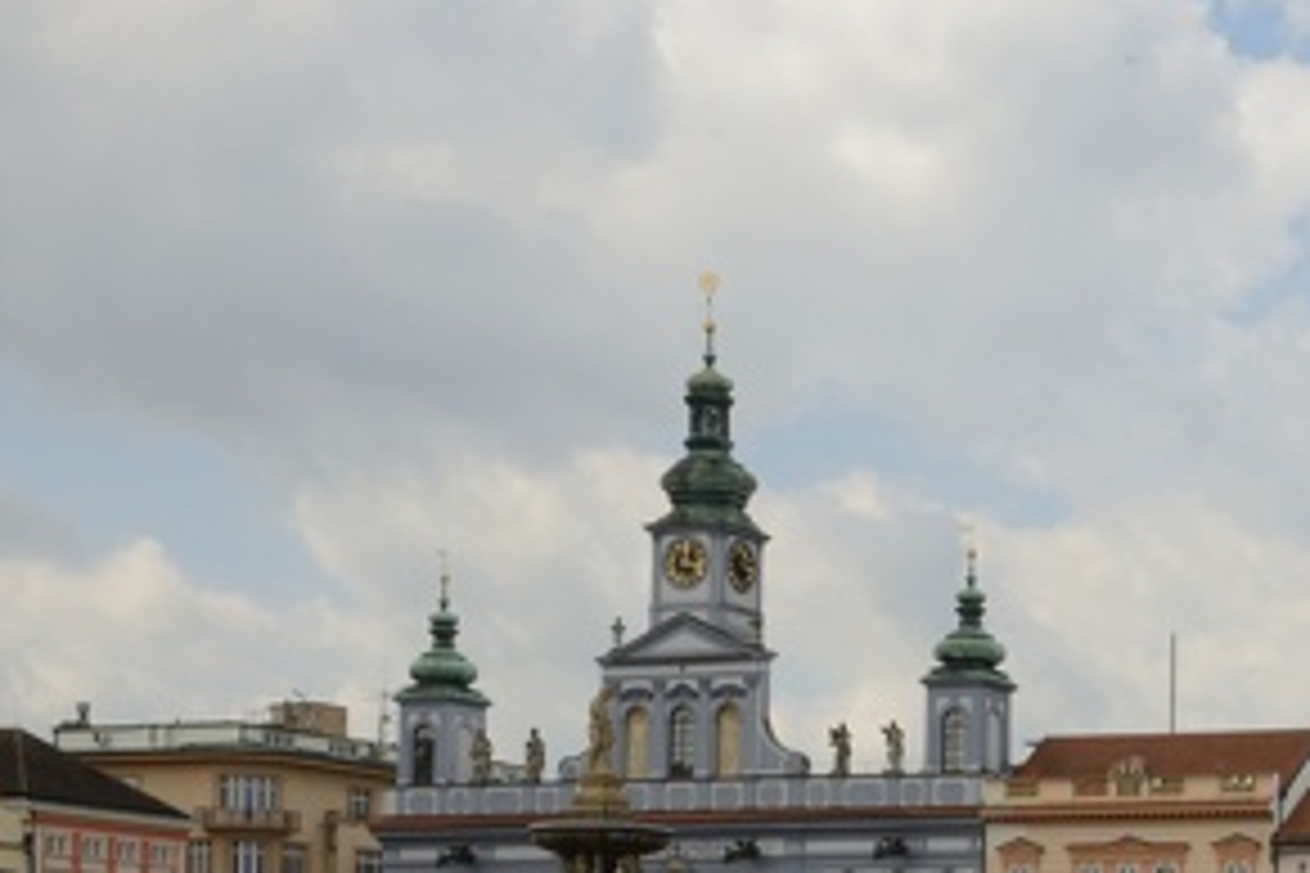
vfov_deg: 15.2
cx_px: 1648
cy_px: 1012
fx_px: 3166
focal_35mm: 87
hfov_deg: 21.4
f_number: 22
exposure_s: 1/160
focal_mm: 32
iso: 500
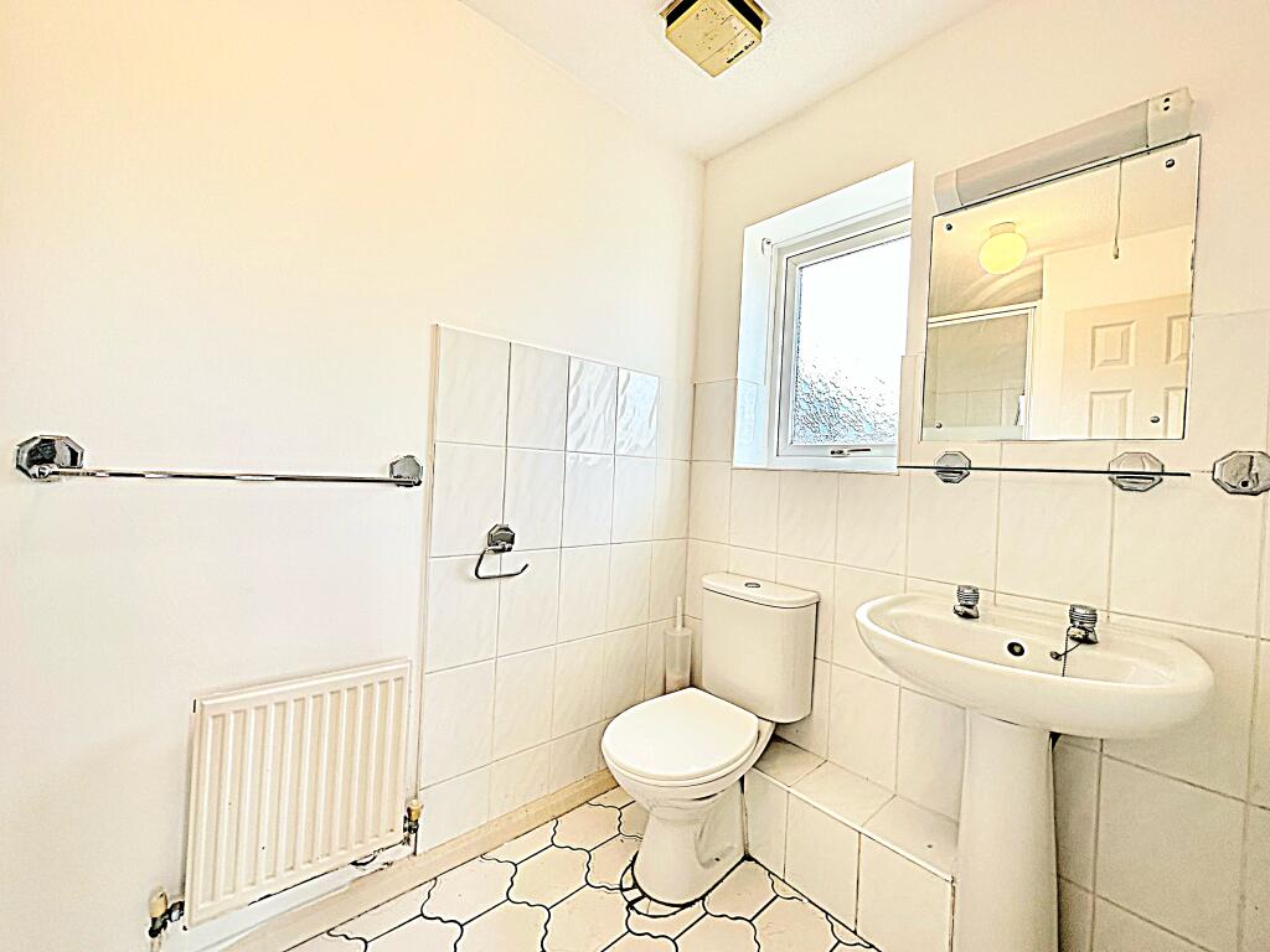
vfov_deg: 85.7
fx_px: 514
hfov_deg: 102.1
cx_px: 635
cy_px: 476
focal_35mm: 14
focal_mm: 2.22
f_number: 2.2
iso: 40
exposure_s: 1/131
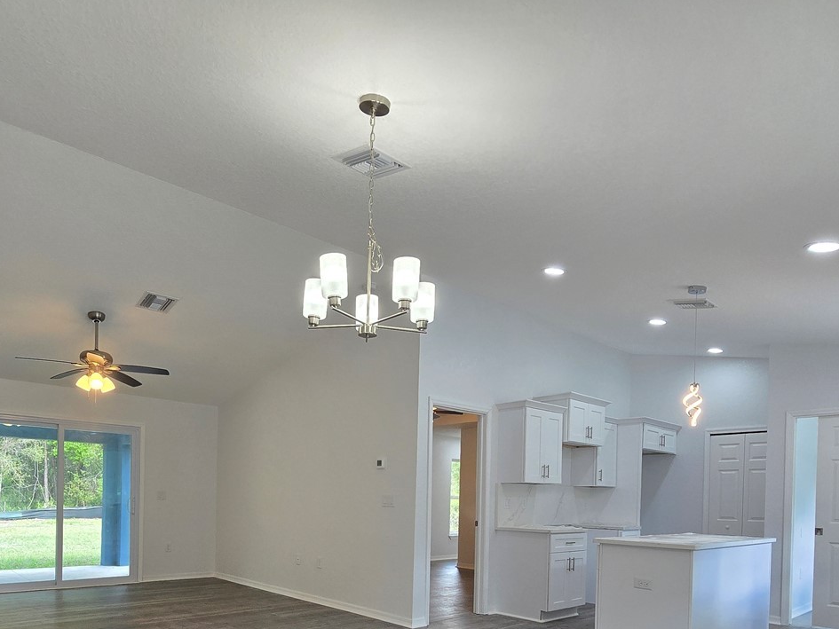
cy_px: 509
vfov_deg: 56.4
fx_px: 533
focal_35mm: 22
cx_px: 348
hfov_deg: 75.8
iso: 80
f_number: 2.2
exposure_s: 1/120
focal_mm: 2.2
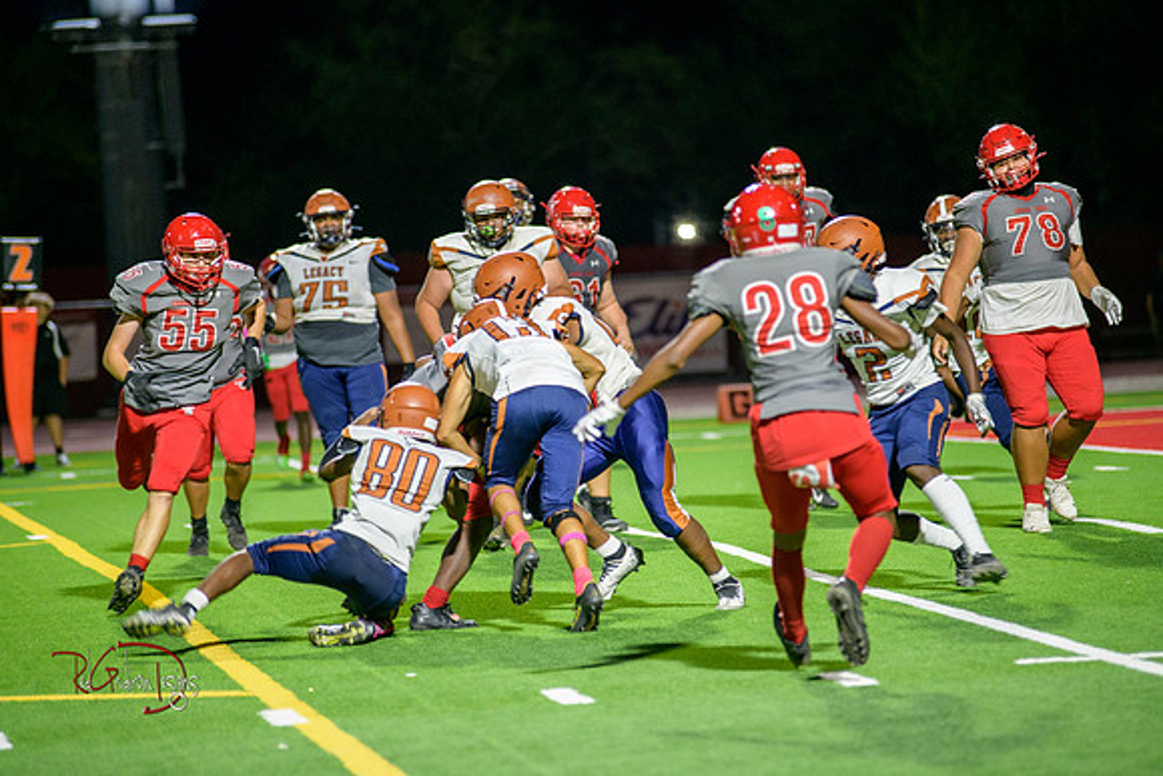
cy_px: 388
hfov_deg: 10.8
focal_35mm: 190
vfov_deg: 7.2
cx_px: 582
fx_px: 6139
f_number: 2.8
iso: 1600
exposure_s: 1/250
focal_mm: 190
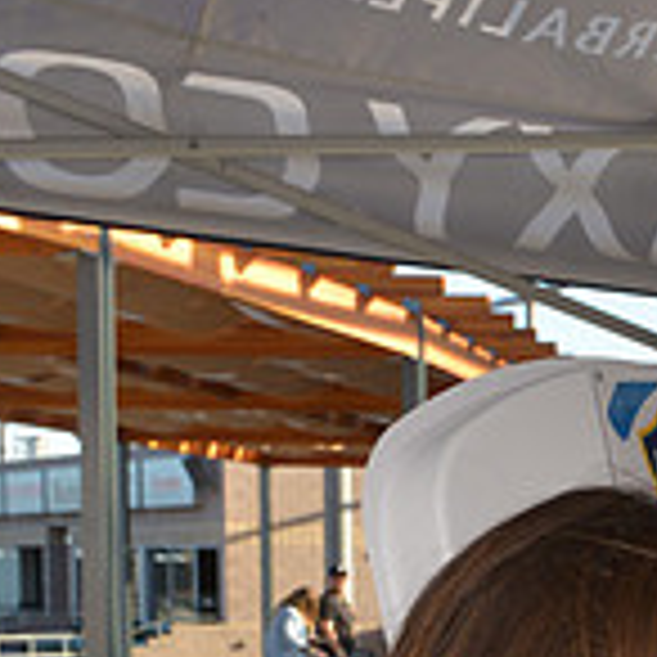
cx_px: 945
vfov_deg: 16.8
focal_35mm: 98
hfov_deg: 16.4
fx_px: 2104
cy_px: 839
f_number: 10
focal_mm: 29
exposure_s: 1/250
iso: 400
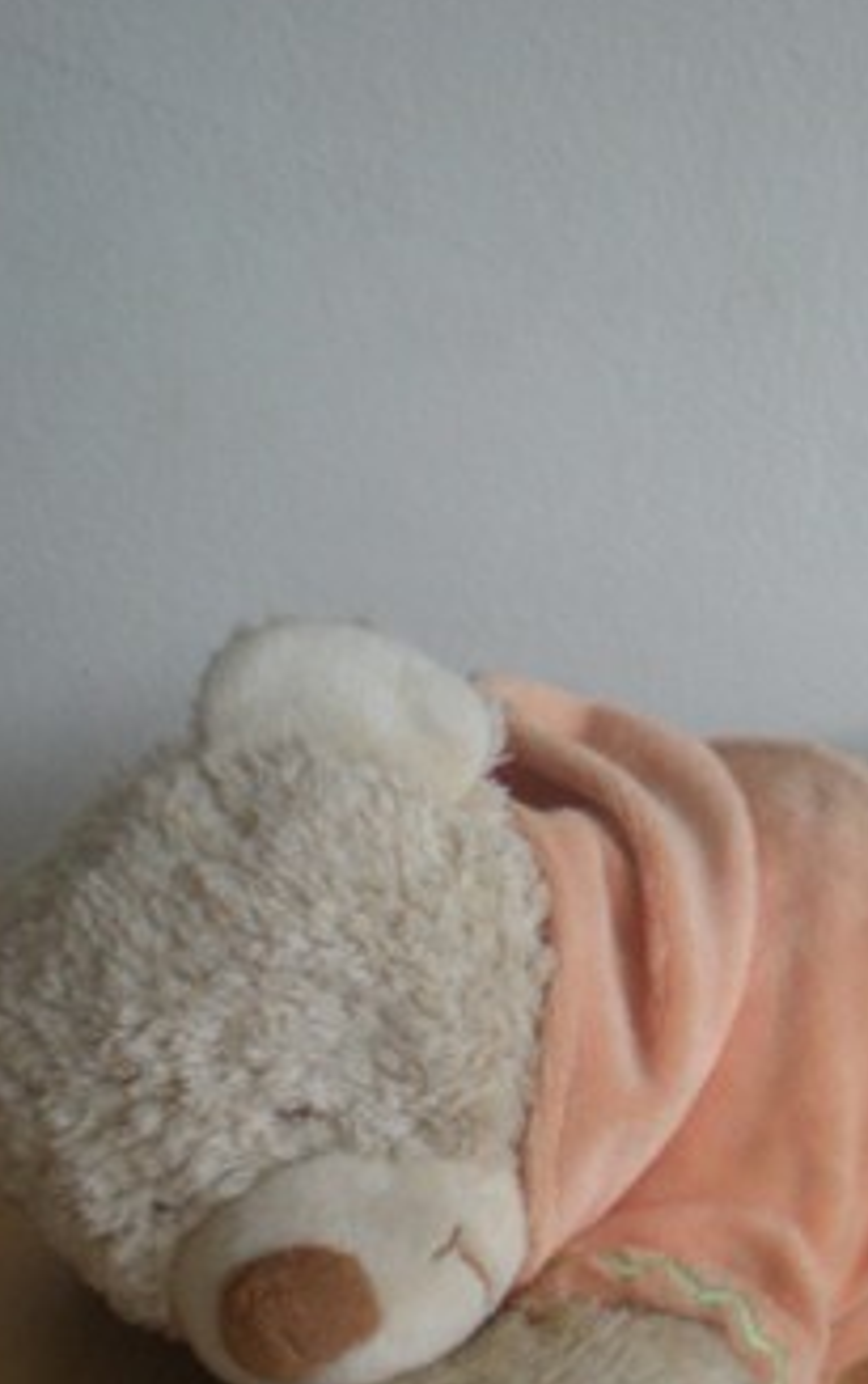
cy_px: 868
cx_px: 745
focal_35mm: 64
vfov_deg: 31.8
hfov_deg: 20.0
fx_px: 2417
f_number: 3.1
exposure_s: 1/10.8
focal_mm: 6.3
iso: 200
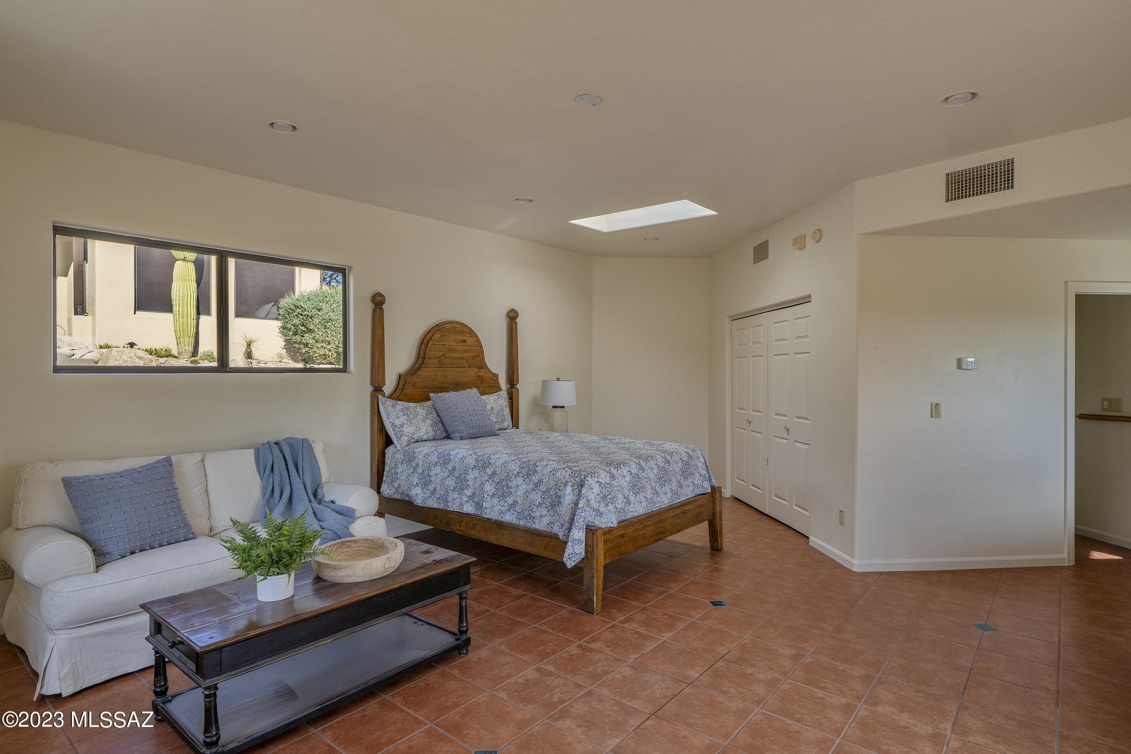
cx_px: 566
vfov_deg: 70.4
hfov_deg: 93.3
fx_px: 534
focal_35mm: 17
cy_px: 377
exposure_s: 1/40
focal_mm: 17
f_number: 11
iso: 100
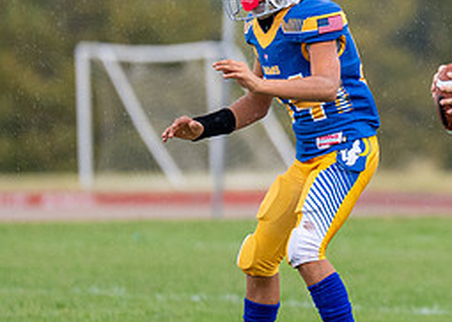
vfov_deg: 1.7
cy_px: 98
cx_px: 515
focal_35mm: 843
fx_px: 10819
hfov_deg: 2.4
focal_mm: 200
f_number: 2.8
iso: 500
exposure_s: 1/1600
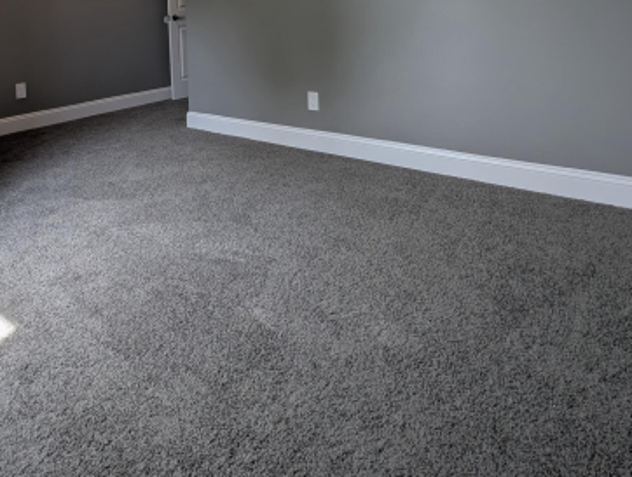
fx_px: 402
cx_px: 246
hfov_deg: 75.2
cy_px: 42
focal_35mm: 22
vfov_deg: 53.1
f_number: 1.95
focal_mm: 2.23
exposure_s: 1/120
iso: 43
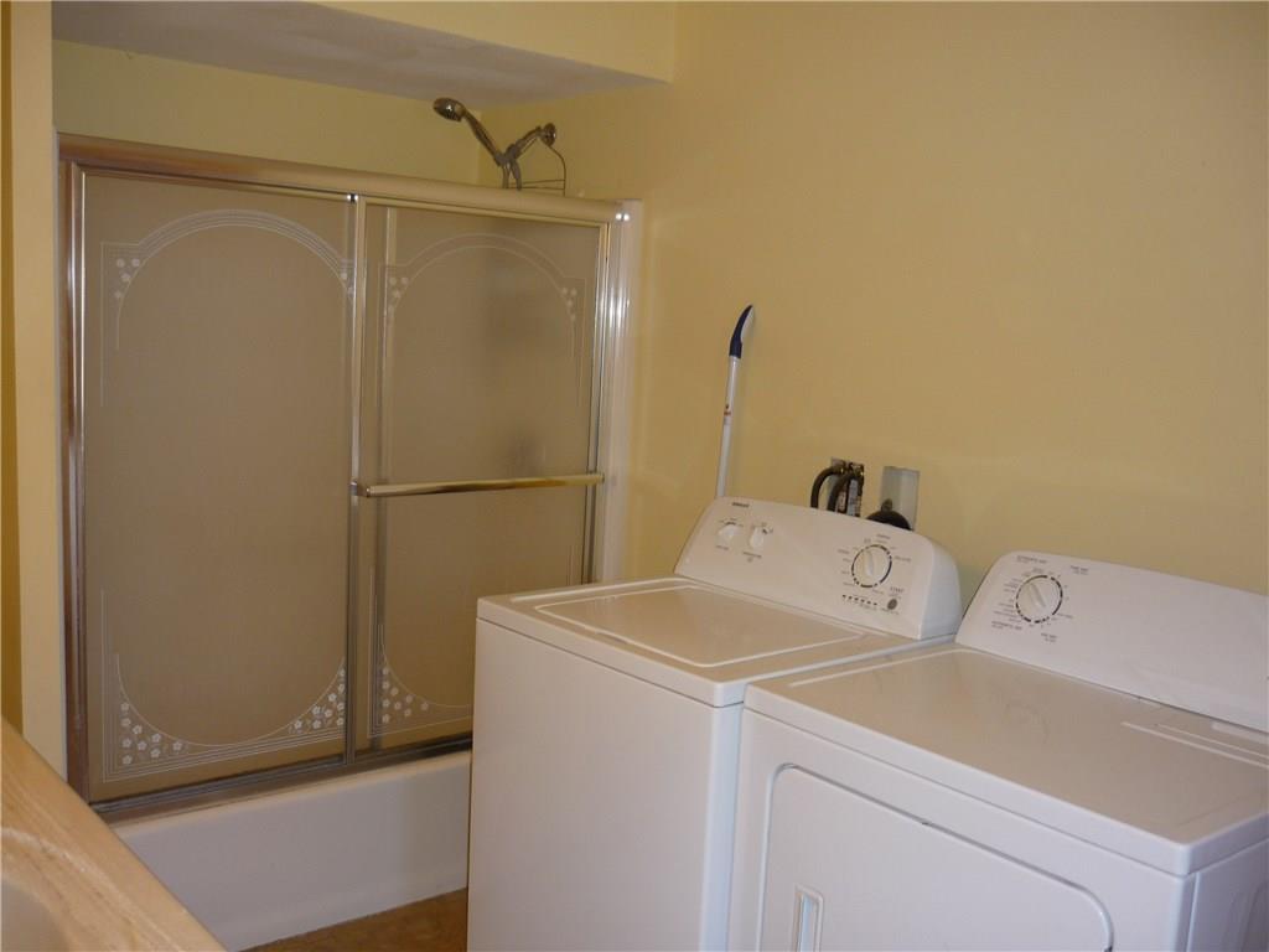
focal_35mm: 33
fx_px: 1210
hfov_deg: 55.4
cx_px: 634
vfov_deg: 42.9
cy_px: 476
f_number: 2.8
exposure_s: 1/30
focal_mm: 5.5
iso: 100
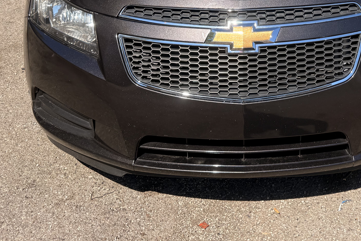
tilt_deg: -14.2
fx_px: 511
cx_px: 256
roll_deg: -0.5
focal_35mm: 51
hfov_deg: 38.2
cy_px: -20
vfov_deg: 24.8
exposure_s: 1/4405
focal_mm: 6.76
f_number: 1.78
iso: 80
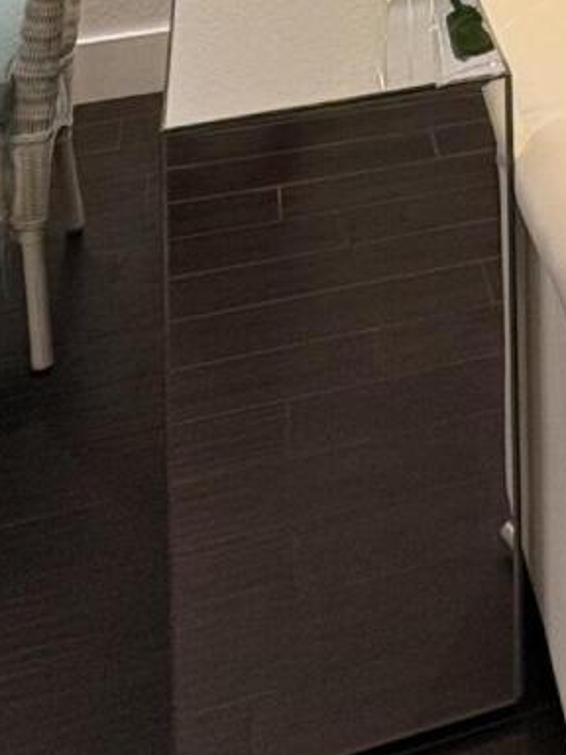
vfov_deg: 19.8
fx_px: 1591
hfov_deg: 18.3
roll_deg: +0.6
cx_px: 808
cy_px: -598
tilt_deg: +0.4
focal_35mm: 73
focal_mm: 2.22
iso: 80
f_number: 2.2
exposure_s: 1/131
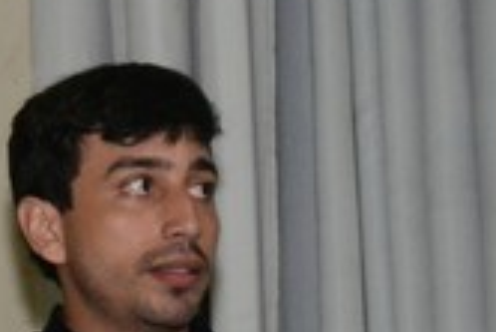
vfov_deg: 5.1
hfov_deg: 7.6
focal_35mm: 268
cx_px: -36
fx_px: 3696
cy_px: 308
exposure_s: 1/80
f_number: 5.6
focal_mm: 66
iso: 3200
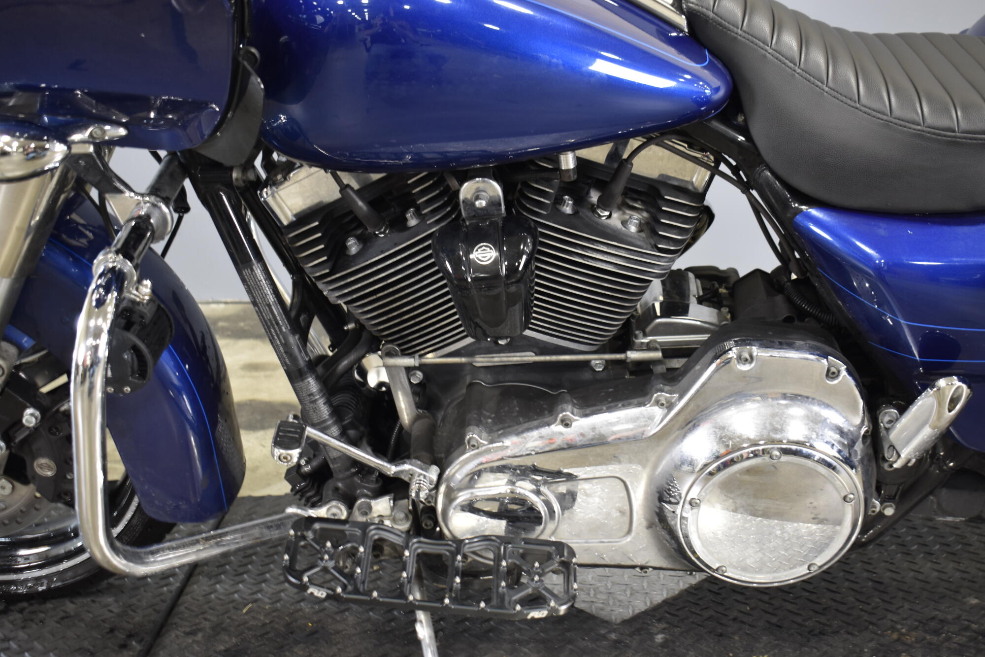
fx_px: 1272
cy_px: 328
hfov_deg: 42.3
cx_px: 492
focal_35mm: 46
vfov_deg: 28.9
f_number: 4.2
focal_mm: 31
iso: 400
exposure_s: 1/8
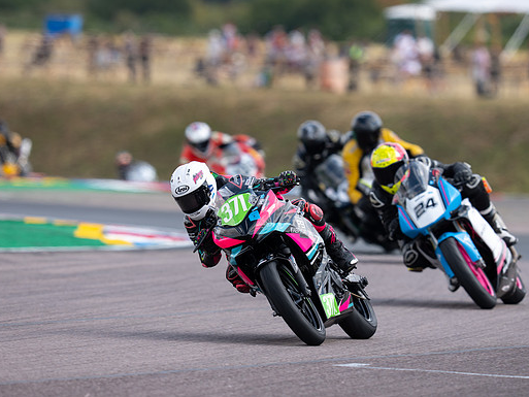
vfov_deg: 3.1
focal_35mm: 482
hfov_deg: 4.1
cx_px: 297
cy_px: 202
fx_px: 7368
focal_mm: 400
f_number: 4
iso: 100
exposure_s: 1/500
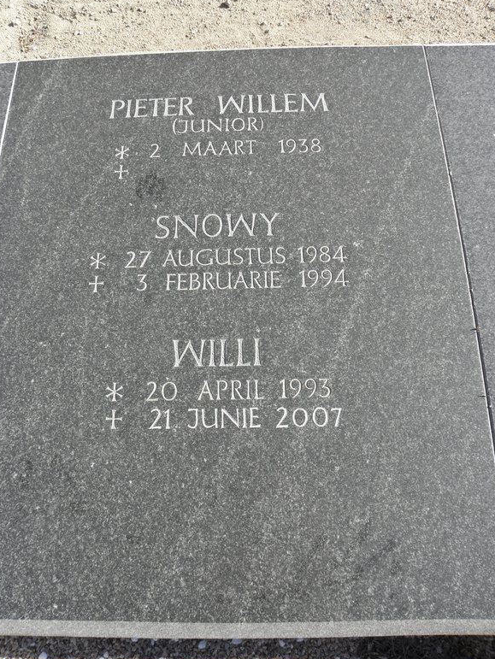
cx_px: 249
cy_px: 325
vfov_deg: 63.4
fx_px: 533
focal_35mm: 28
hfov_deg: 49.8
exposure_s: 1/125
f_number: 5.6
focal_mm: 4.83
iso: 64
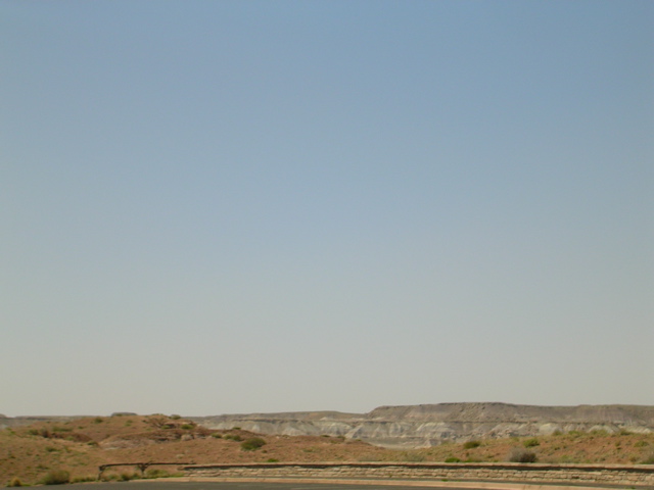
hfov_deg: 17.1
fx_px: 2173
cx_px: 327
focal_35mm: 115
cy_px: 245
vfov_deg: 12.9
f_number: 4.9
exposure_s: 1/592
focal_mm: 17.4
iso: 50
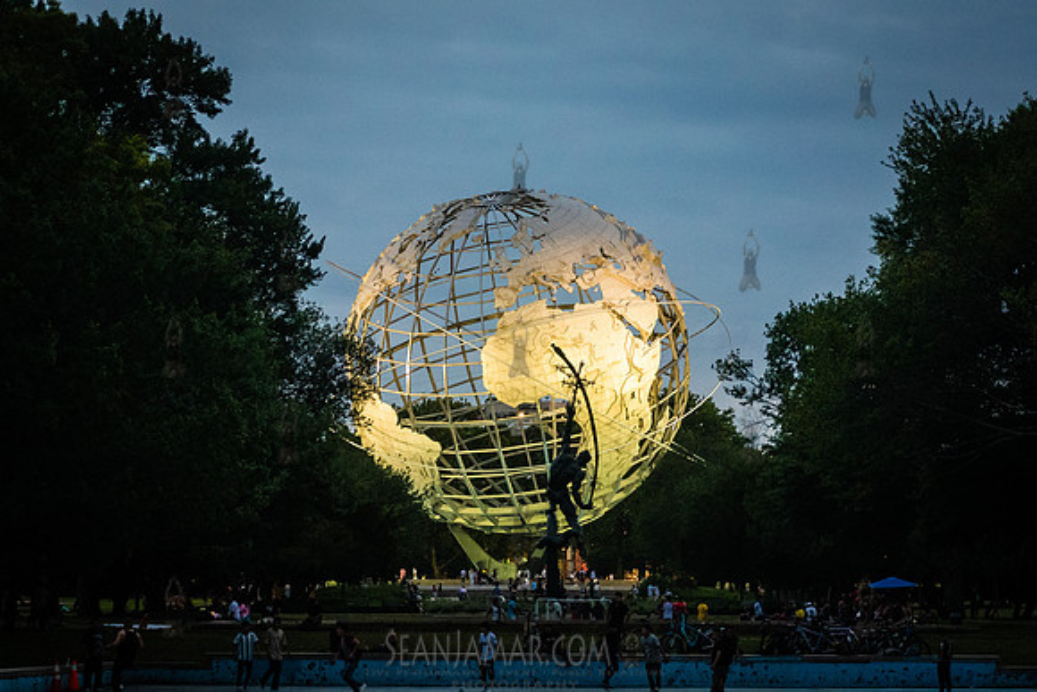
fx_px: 4463
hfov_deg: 13.3
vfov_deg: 8.9
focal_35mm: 155
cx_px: 569
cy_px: 506
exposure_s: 1/320
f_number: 4
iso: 6400
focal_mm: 105
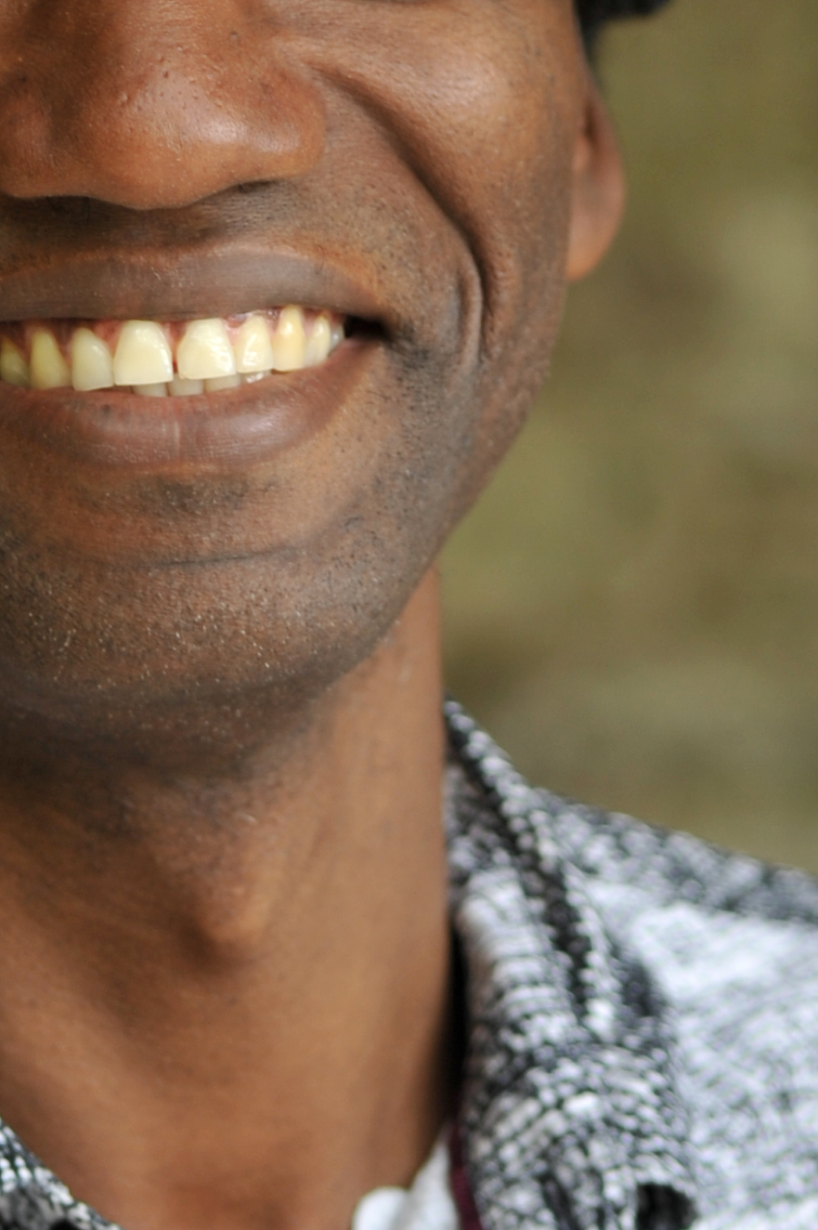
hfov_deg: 6.1
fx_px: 7678
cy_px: 293
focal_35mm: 225
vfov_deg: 9.1
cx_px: 188
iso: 250
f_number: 4
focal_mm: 70
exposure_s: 1/125
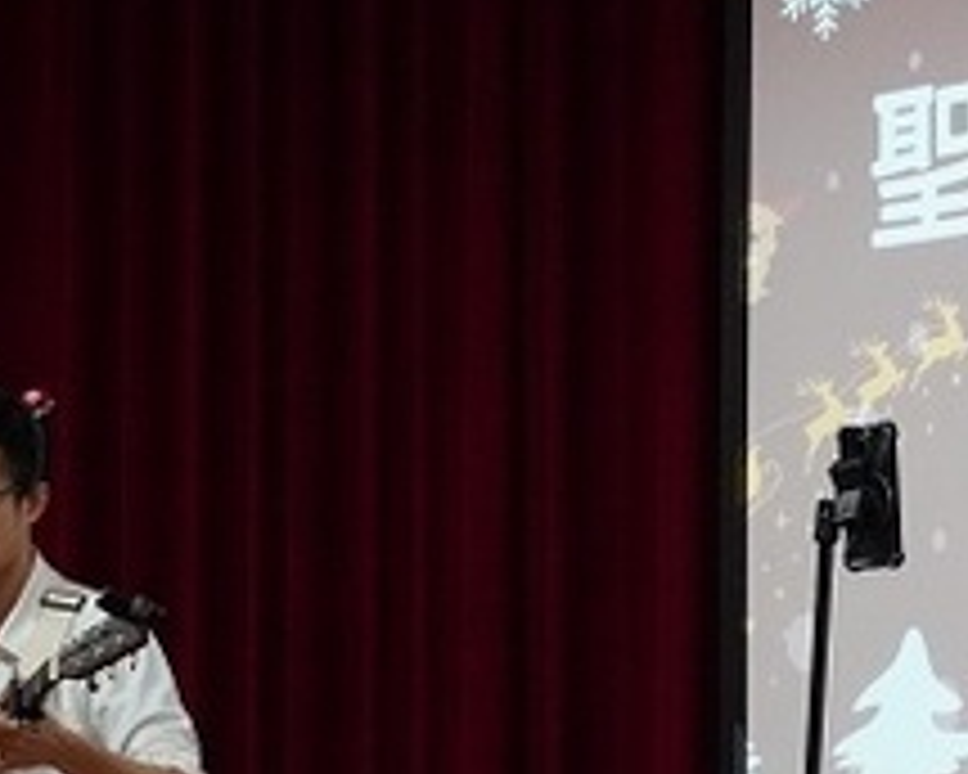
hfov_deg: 11.1
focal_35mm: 174
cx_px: 608
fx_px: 4985
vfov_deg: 8.8
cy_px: 929
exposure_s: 1/80
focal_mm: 38
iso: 5000
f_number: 5.6
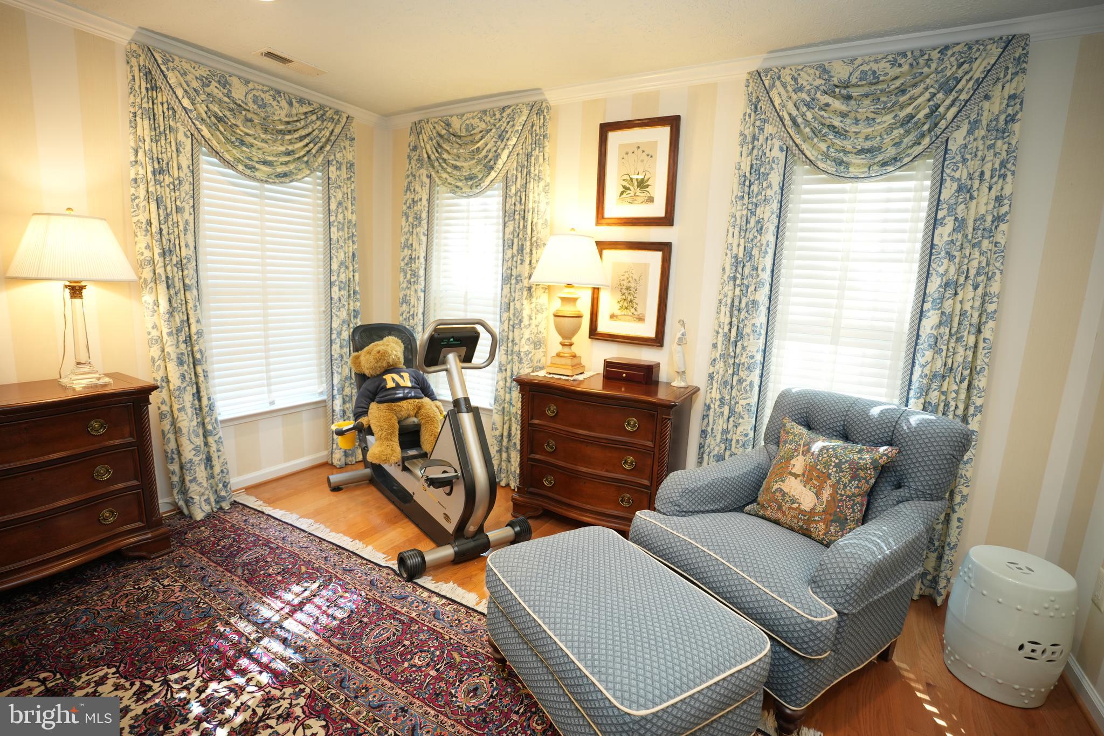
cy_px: 368
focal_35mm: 17
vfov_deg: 71.7
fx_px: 509
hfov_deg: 94.6
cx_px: 552
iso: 800
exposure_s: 1/60
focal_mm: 16.6
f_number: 2.8
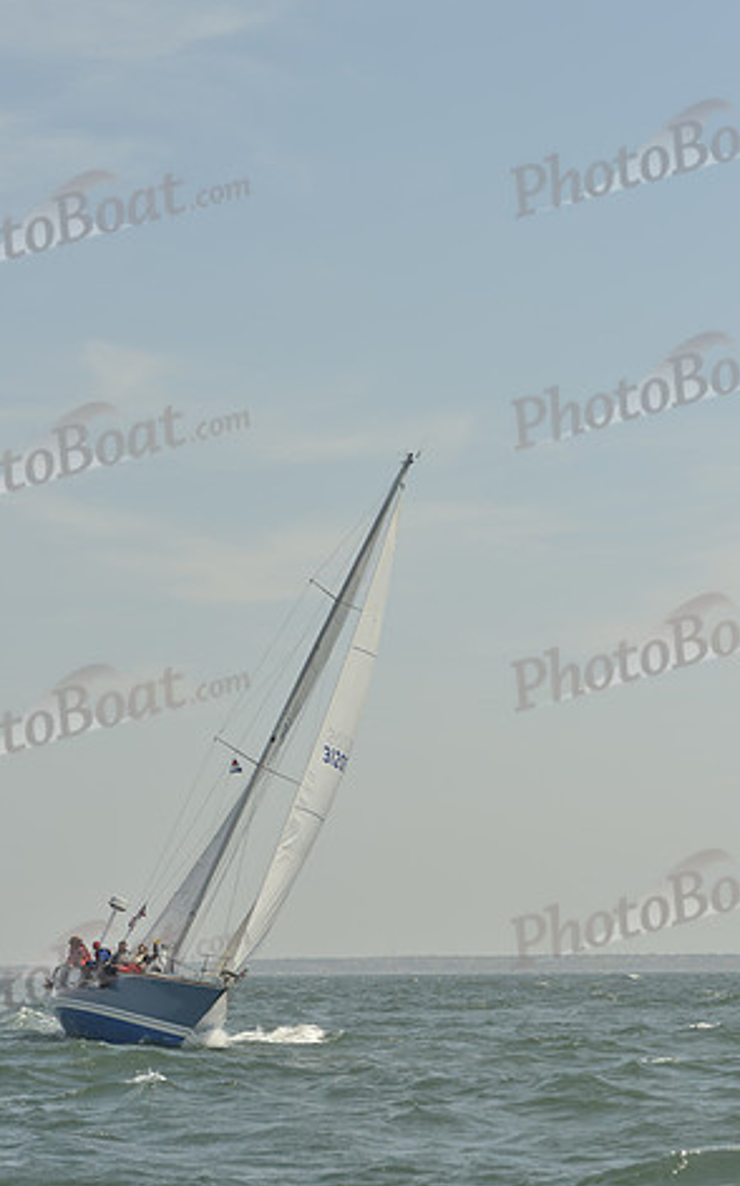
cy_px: 551
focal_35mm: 103
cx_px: 381
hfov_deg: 12.7
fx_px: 3327
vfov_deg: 20.2
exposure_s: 1/1250
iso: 200
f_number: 8
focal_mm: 82
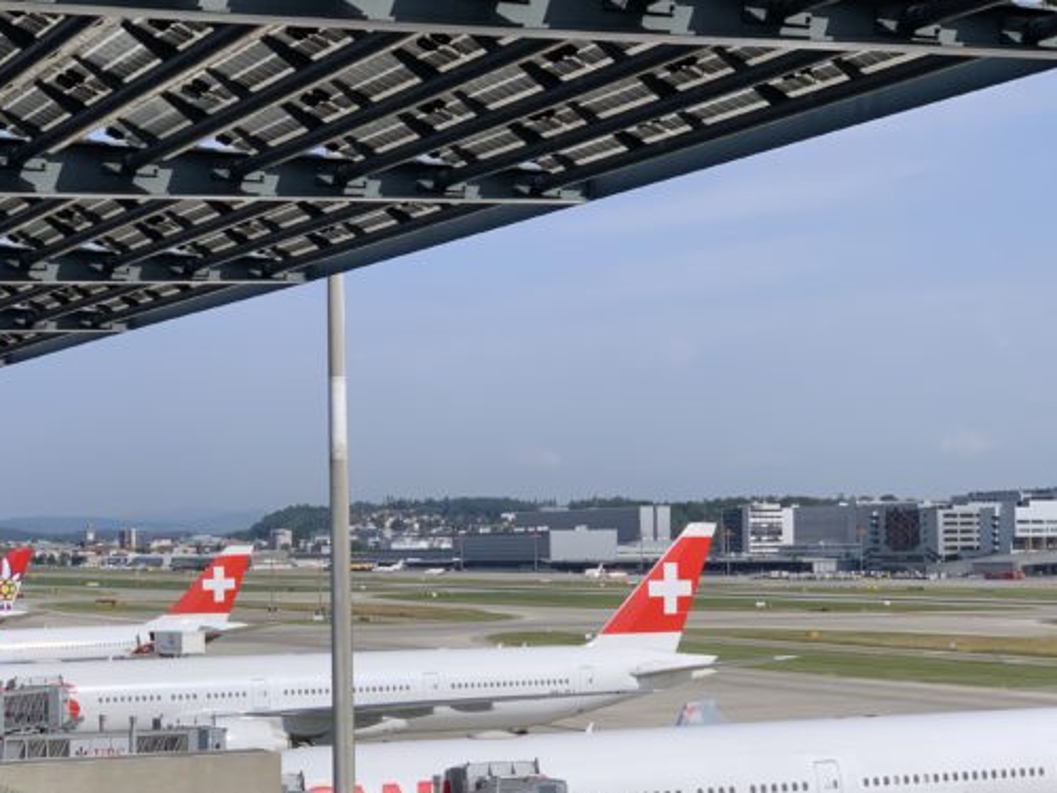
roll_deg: +0.2
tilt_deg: +1.8
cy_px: 523
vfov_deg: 18.8
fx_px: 2382
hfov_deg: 25.0
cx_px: 431
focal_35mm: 78
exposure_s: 1/1916
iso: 16
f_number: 2.4
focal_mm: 6
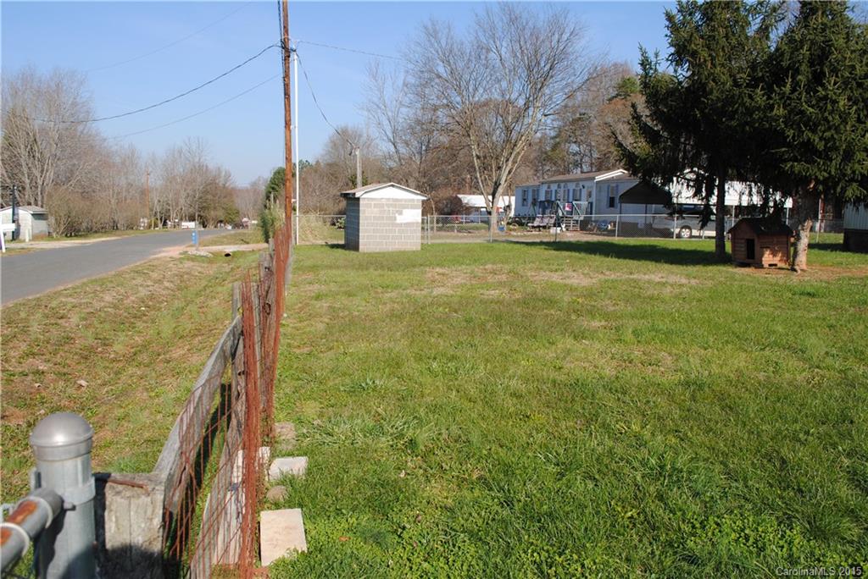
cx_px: 434
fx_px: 651
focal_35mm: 27
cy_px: 290
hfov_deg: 67.4
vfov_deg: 48.0
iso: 100
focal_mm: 18
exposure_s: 1/250
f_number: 8
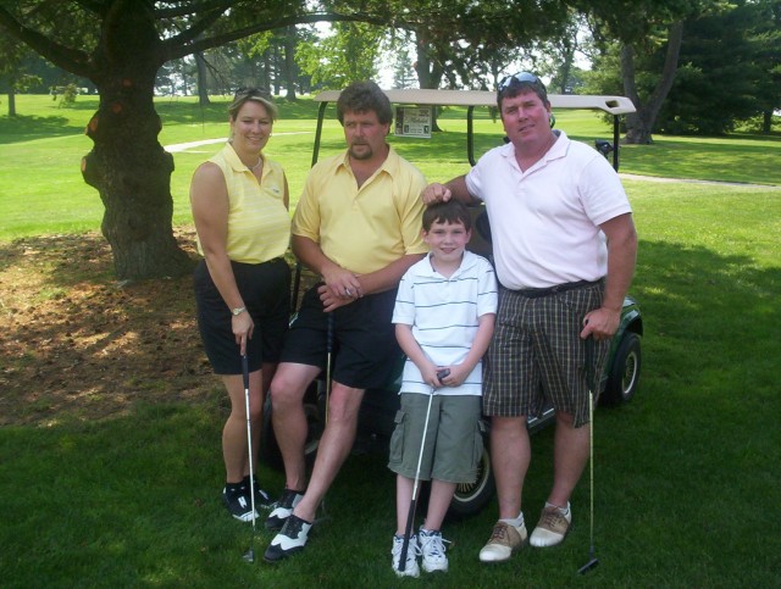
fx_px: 859
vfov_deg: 37.9
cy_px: 294
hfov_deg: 48.9
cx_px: 390
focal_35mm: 38
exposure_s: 1/218
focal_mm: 4.99
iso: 100
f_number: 4.5
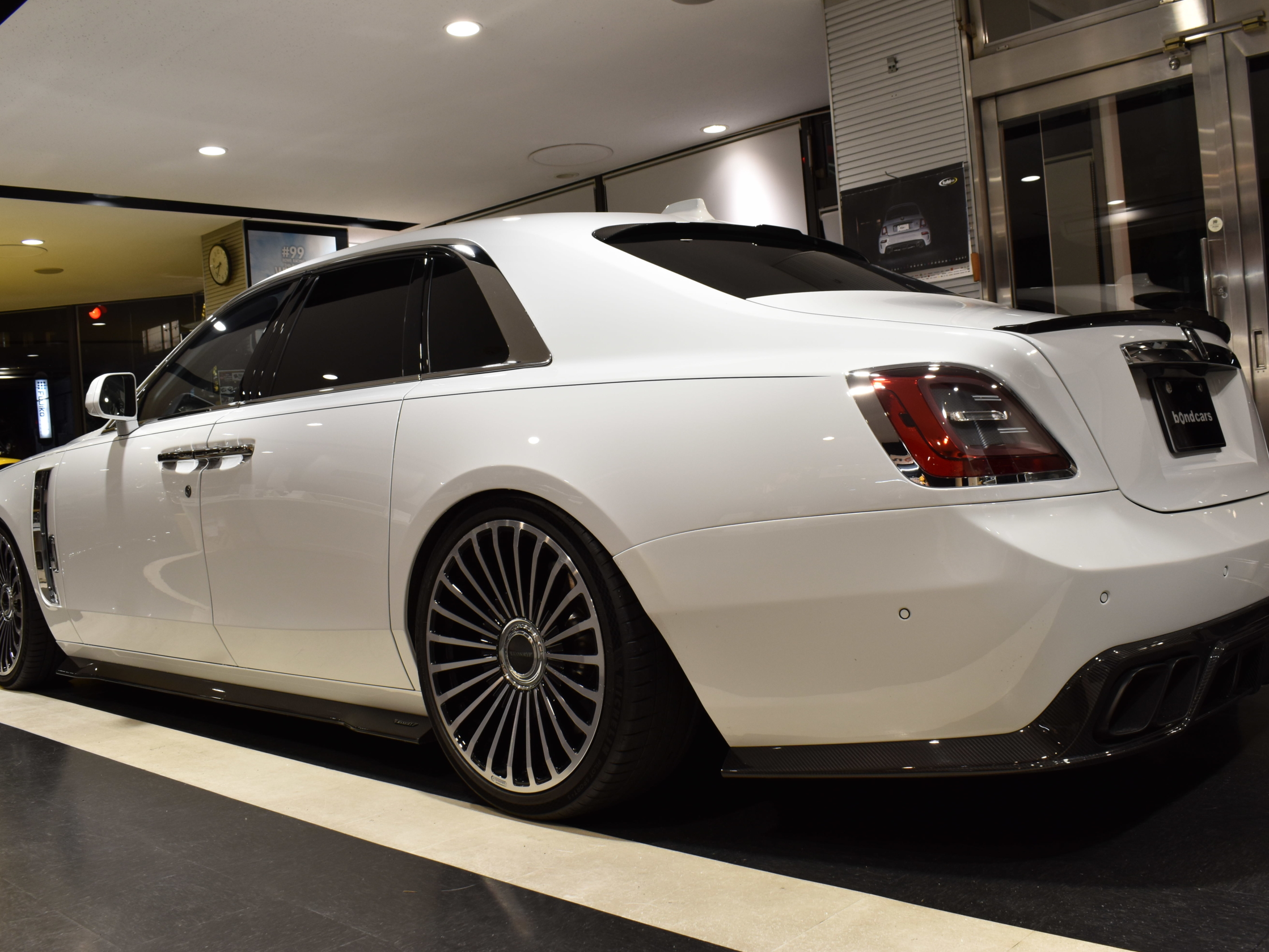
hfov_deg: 55.4
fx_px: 1210
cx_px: 648
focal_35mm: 33
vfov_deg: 42.9
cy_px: 469
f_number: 8
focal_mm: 20
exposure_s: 1/30
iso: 360
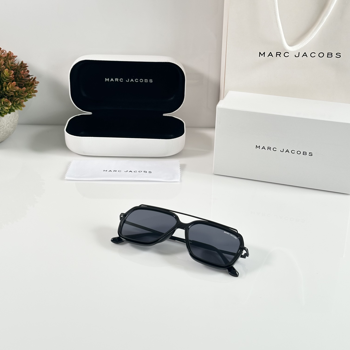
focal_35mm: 57
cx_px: 174
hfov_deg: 30.0
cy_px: 153
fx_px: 652
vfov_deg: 30.0
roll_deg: -0.7
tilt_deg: -26.2
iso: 64
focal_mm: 6.86
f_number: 1.78
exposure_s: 1/100
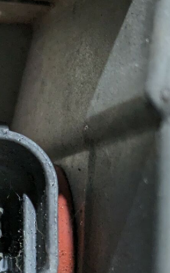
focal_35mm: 147
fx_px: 1090
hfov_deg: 8.9
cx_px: 12
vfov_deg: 14.2
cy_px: 178
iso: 157
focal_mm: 5.43
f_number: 1.89
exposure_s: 1/50
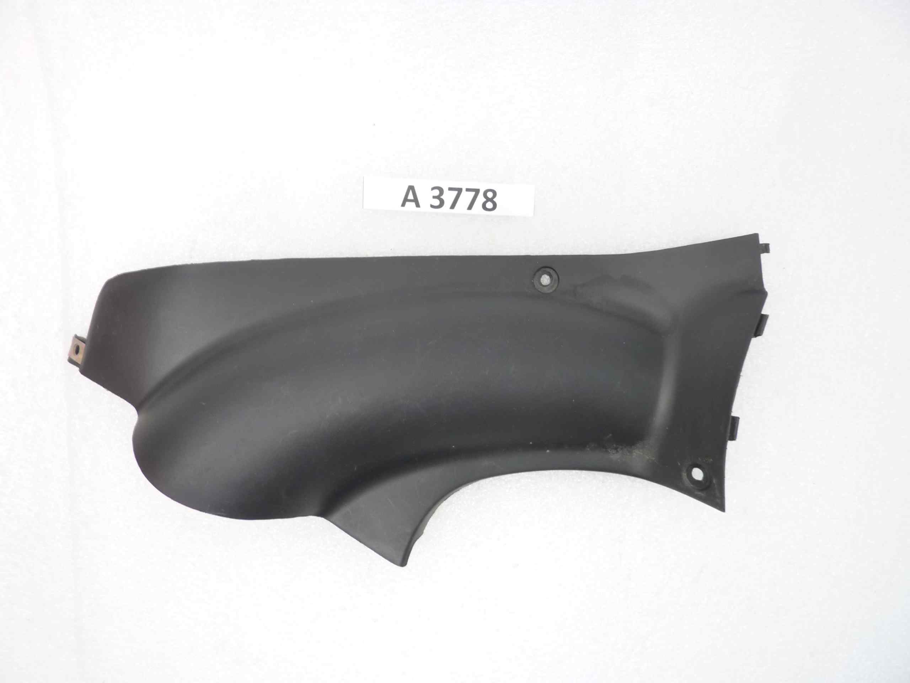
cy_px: 342
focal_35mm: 25
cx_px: 455
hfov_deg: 69.4
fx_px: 657
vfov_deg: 54.9
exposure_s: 1/8
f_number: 3.3
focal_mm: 4.1
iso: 125
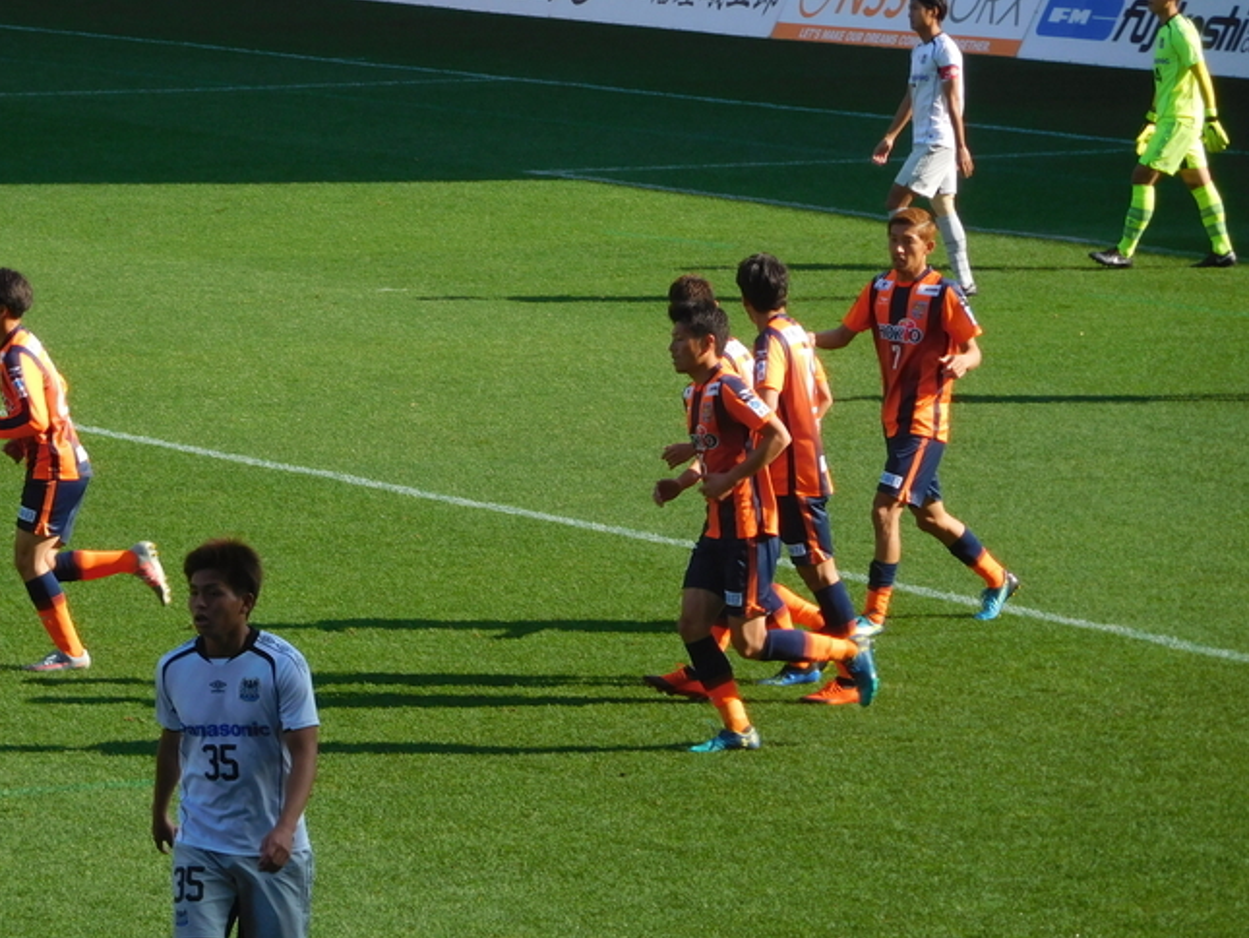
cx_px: 482
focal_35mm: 248
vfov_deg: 6.0
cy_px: 465
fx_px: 8950
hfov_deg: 8.0
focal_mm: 35.7
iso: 125
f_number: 5.4
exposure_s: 1/250
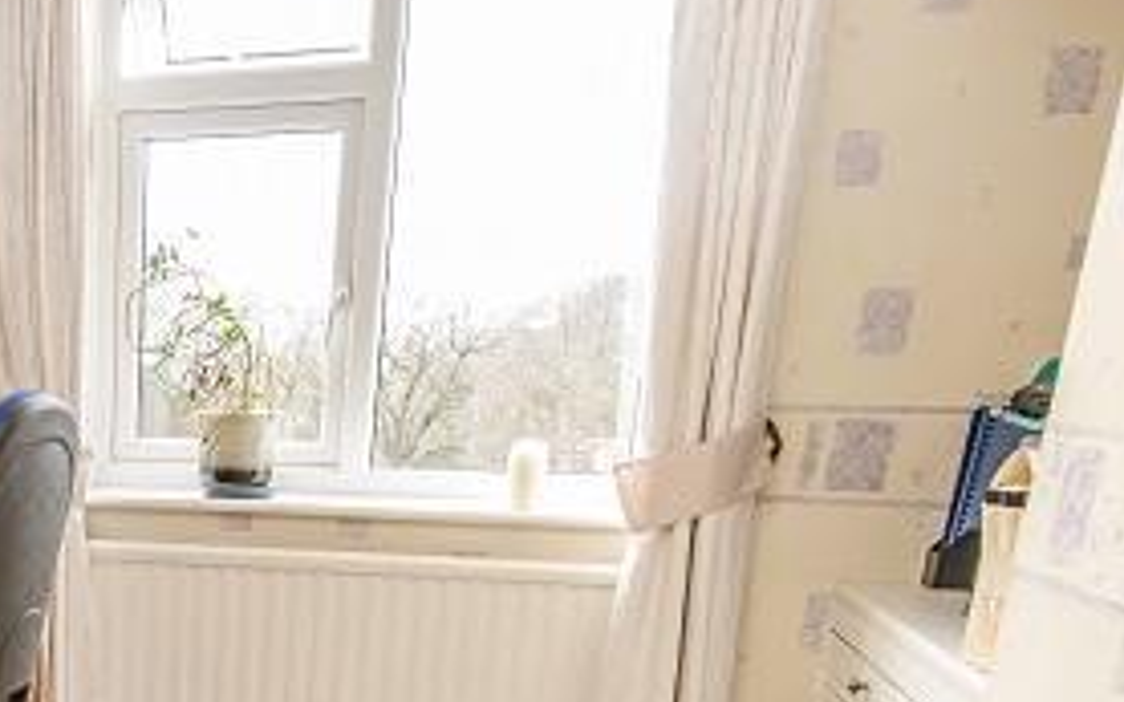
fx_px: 1274
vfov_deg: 28.2
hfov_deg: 42.5
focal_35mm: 42
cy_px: 757
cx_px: 57
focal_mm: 11.5
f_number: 8
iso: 160
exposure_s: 1/2
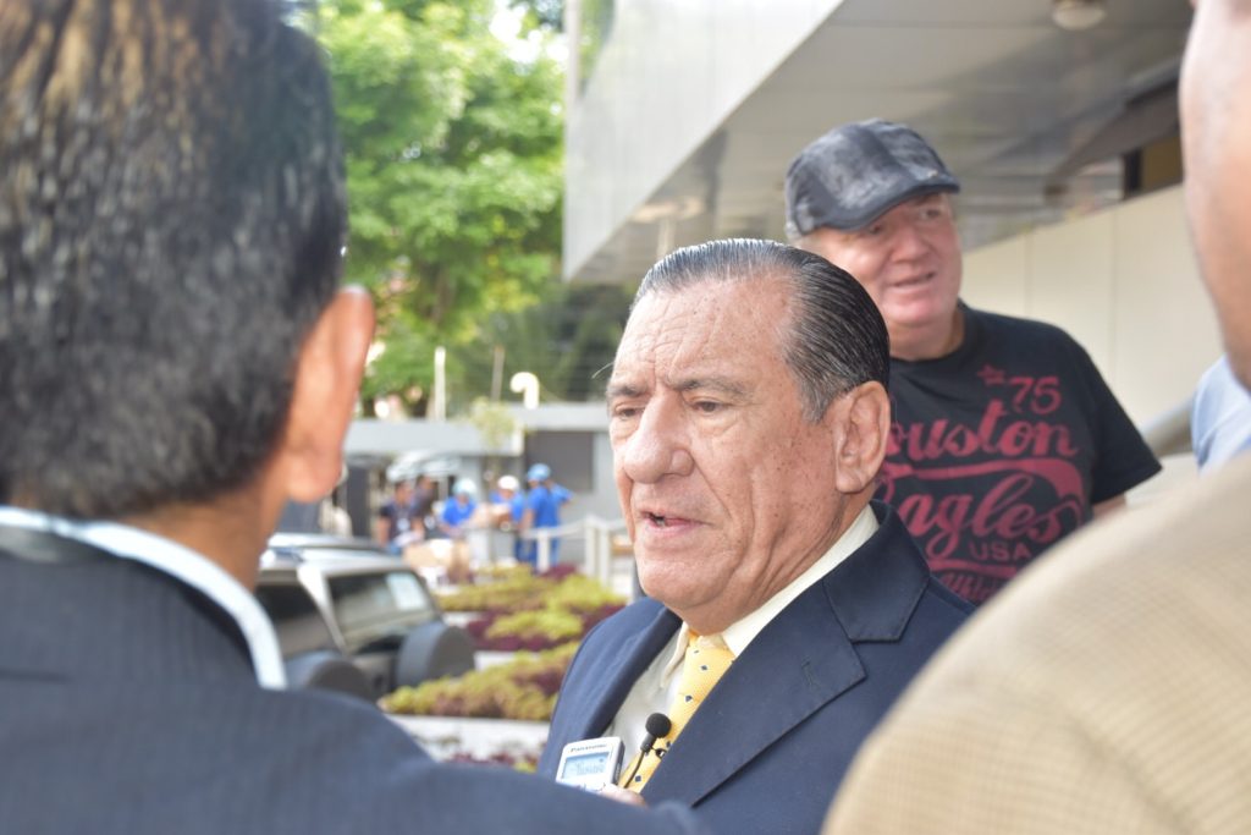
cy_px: 418
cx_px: 626
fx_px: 1825
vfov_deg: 25.8
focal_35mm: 52
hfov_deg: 37.8
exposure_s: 1/125
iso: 640
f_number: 5.6
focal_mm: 35
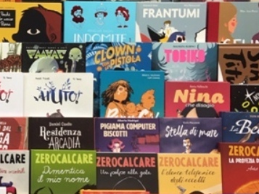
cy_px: 50
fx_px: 486
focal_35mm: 65
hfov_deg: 29.0
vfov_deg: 22.4
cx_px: 40
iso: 80
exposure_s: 1/33
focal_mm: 4.15
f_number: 2.2
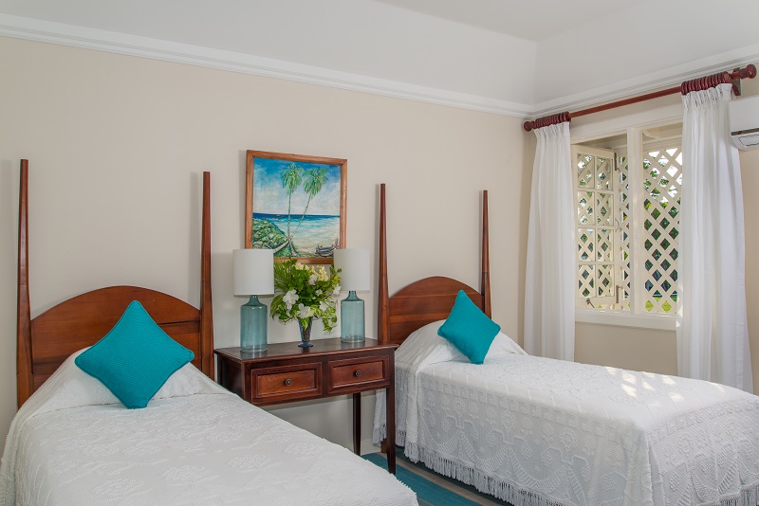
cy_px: 253
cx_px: 380
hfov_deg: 63.6
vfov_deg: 45.0
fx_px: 612
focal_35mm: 29
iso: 100
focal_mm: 29
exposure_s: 1/60
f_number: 10
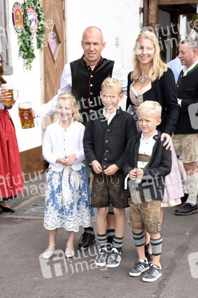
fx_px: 595
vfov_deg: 28.1
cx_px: 99
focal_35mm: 72
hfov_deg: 18.9
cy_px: 149
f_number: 8
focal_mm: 48
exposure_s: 1/160
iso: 320
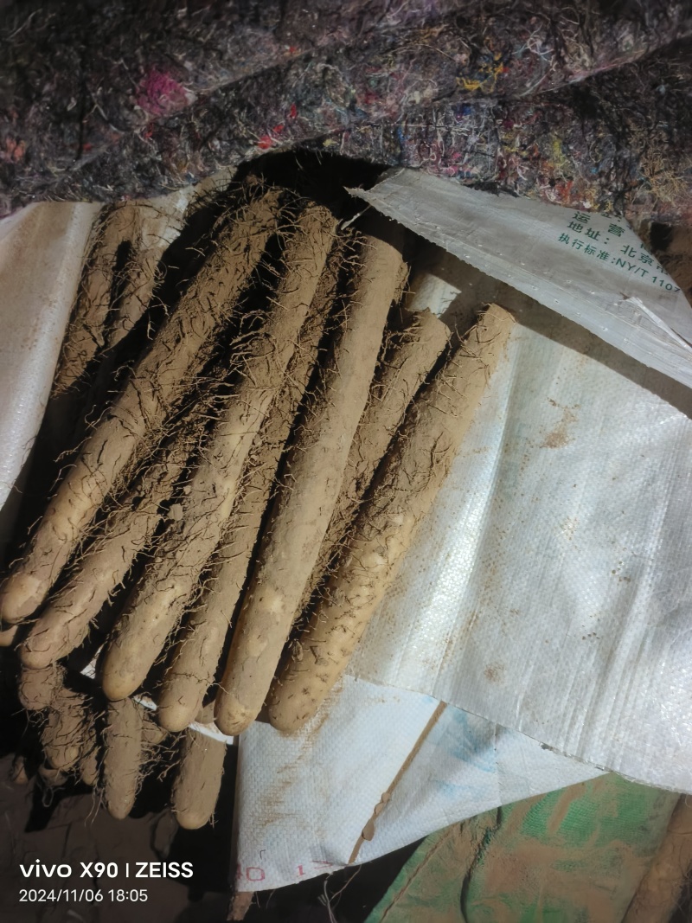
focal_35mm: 23
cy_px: 462
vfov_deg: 73.9
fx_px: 613
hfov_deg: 58.9
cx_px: 346
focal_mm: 5.5
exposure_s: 1/103
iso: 3586
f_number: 1.75
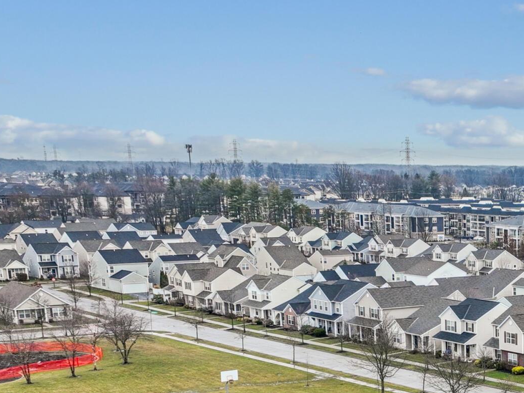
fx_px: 1044
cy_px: 506
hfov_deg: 25.9
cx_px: 587
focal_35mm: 69
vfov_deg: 19.7
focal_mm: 12.3
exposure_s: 1/240
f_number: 2.8
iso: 130
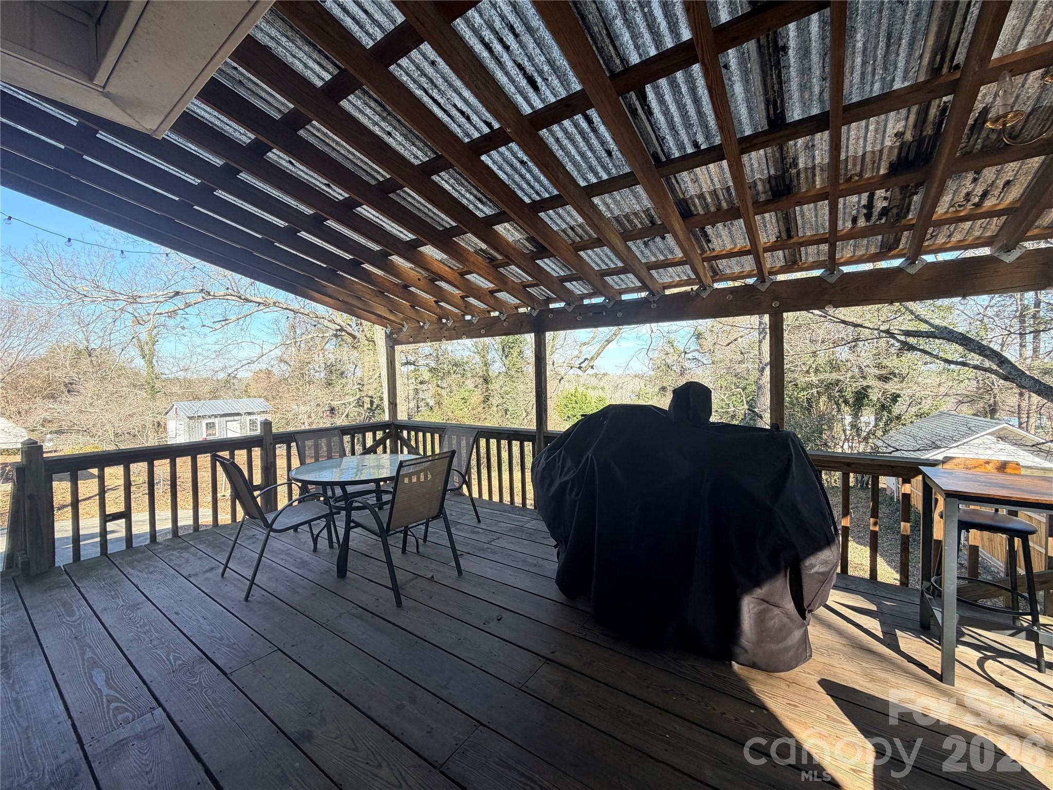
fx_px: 426
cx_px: 526
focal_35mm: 14
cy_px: 395
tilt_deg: -2.3
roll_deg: +0.8
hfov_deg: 102.1
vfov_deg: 85.7
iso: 40
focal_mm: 2.22
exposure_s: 1/236
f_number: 2.2
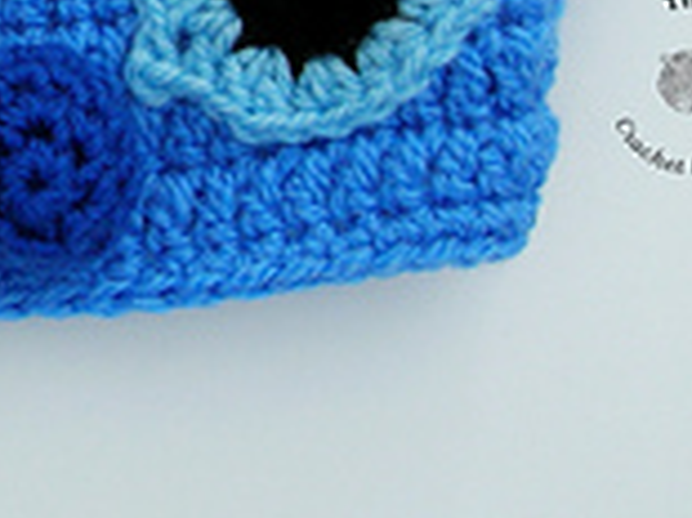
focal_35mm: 110
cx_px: -49
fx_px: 2197
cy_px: -181
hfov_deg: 17.4
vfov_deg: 12.9
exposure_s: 1/165
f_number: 4.9
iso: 50
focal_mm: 5.7
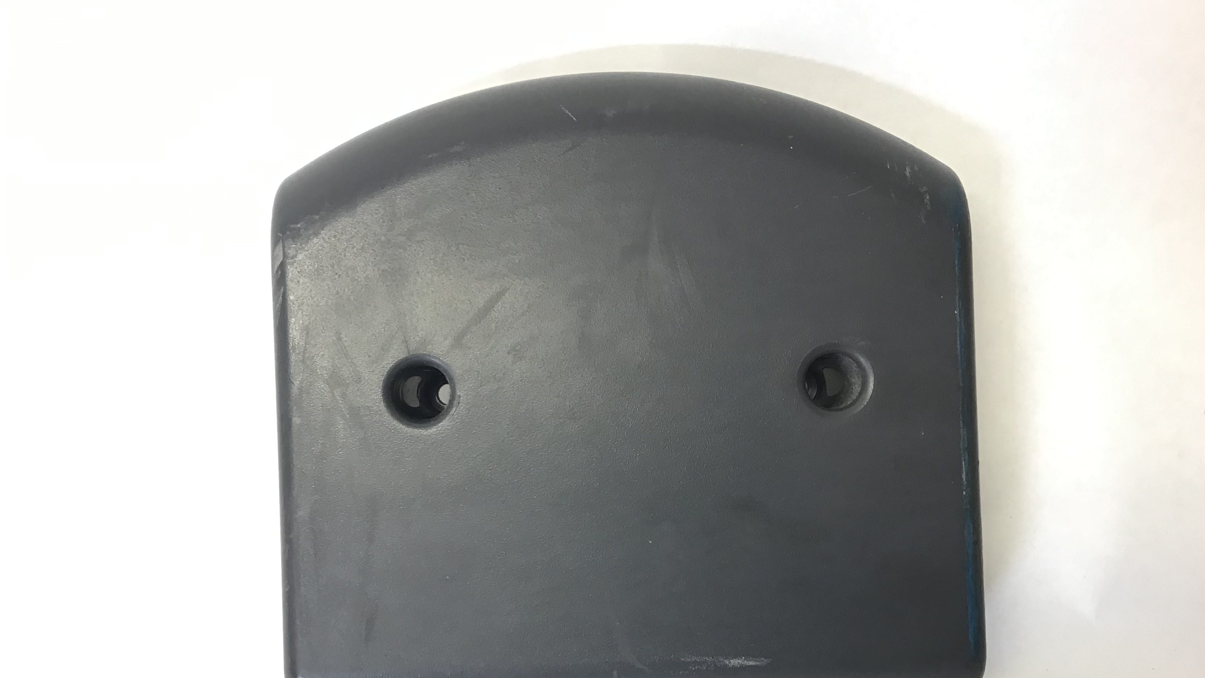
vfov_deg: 34.5
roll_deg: +2.4
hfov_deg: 58.0
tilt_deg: -43.2
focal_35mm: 34
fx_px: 1086
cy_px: 426
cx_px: 605
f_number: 2.4
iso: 50
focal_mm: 3.3
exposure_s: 1/30
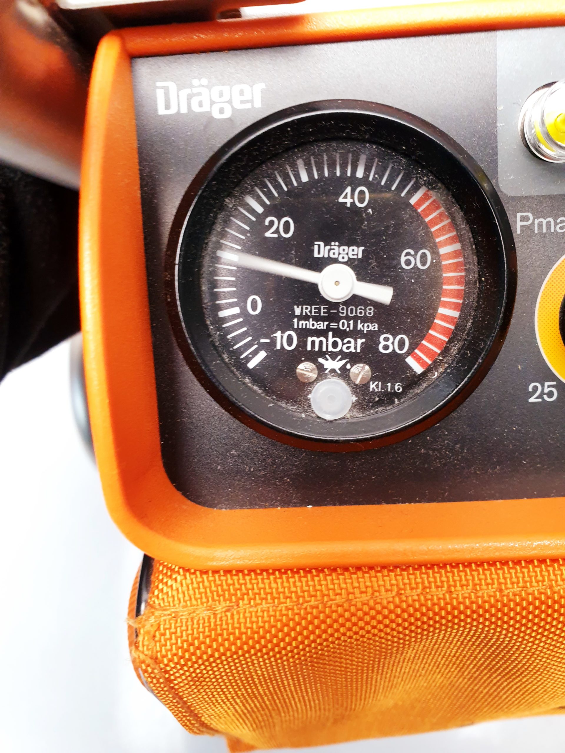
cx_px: 282
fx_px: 566
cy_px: 376
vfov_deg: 67.3
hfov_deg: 53.1
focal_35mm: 26
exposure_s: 1/50
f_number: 2.4
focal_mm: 4.3
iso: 200
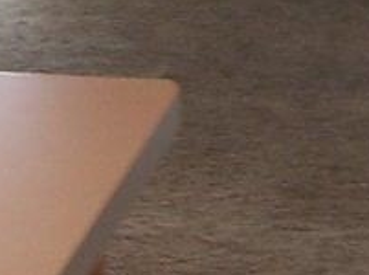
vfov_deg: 8.0
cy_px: -260
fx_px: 1894
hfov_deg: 11.1
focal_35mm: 178
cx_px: 319
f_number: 2.8
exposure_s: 1/30
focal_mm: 3.8
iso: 64
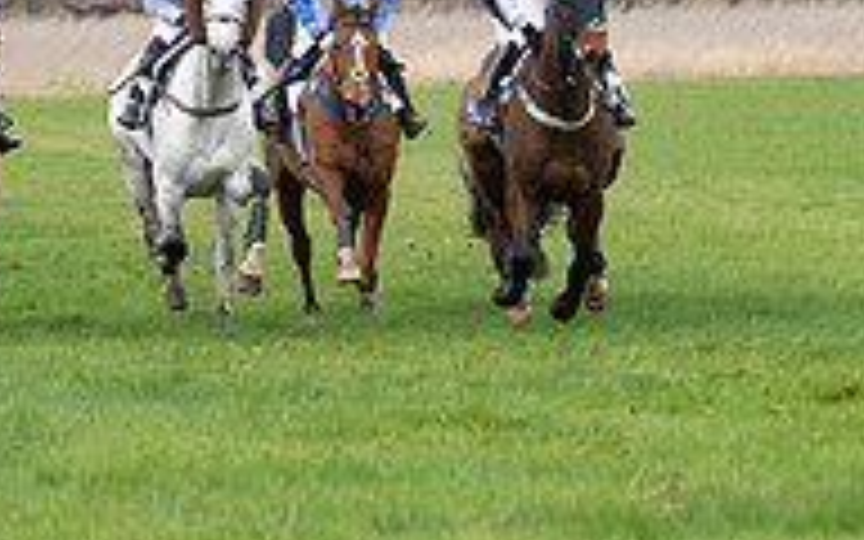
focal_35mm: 808
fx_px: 19026
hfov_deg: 2.6
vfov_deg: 1.6
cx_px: 338
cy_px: 74
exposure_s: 1/1250
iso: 500
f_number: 4
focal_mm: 175
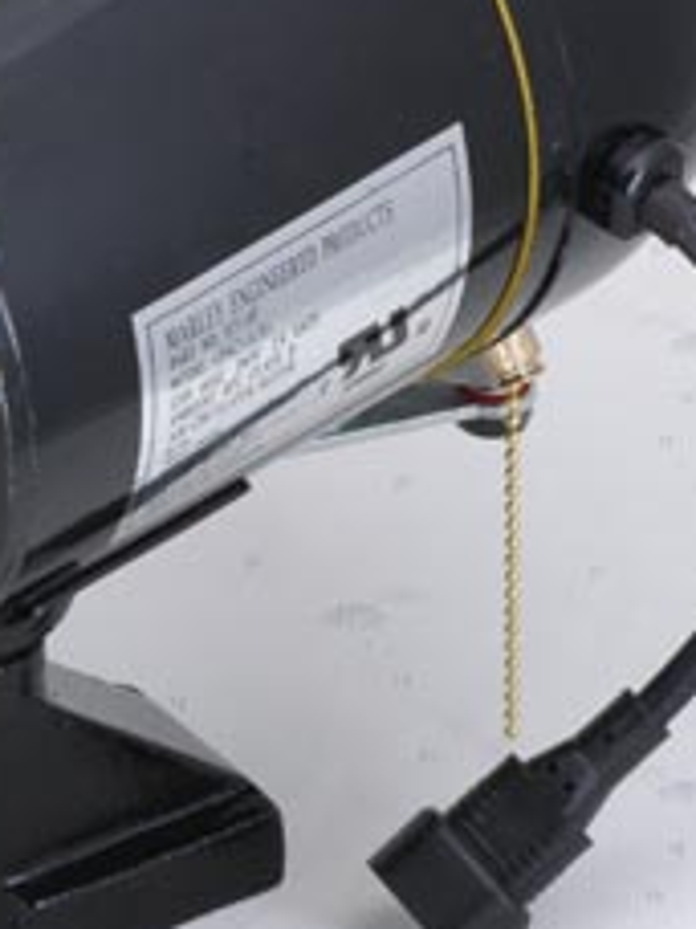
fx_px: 10160
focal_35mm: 379
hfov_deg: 3.9
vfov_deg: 5.2
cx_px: 57
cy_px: 238
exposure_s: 1/125
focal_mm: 100
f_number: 22
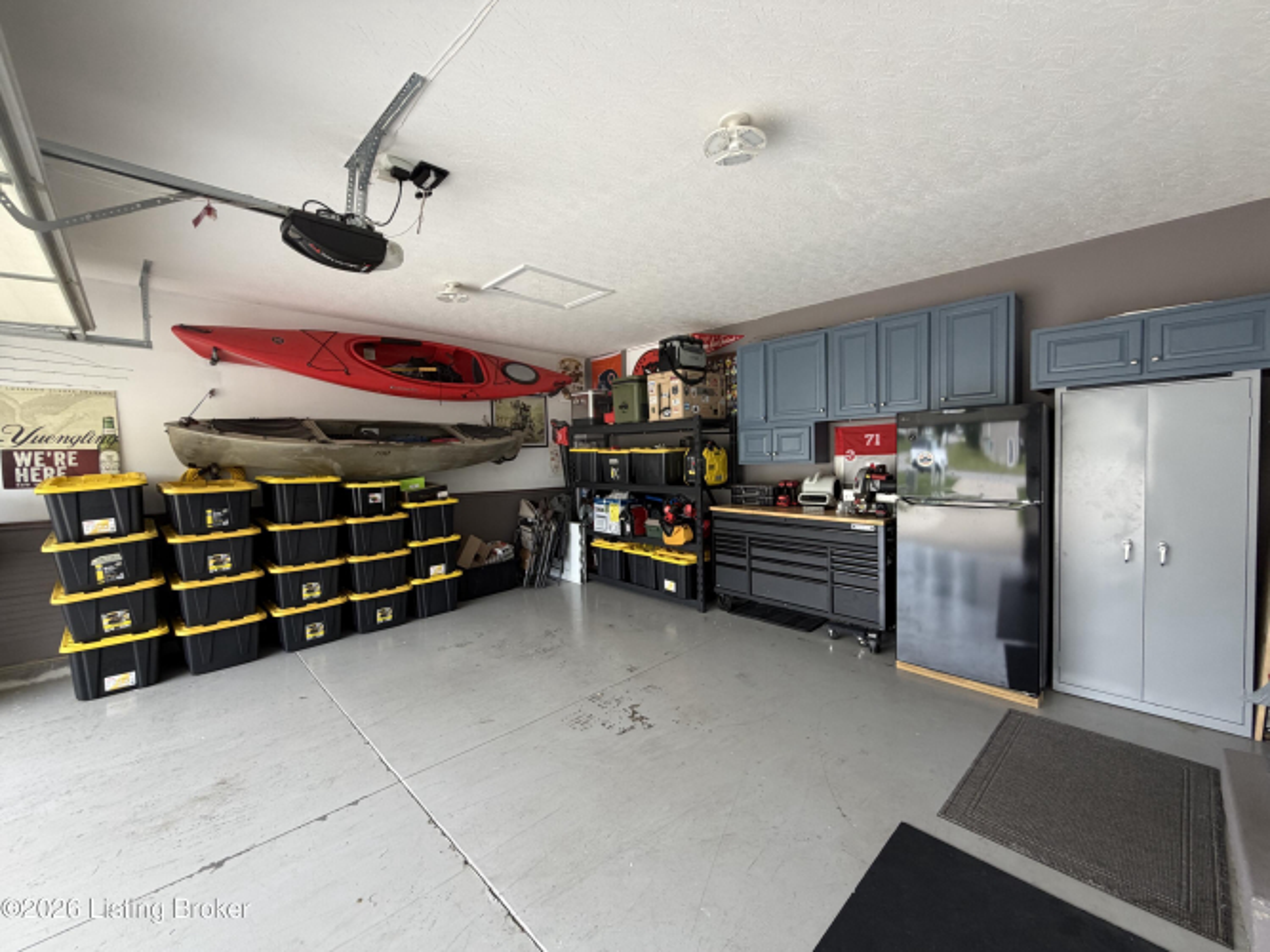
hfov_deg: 102.1
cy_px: 476
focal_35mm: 14
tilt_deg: -1.7
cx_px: 635
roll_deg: +1.3
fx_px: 514
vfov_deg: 85.7
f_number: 2.2
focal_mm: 2.22
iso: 200
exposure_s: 1/121
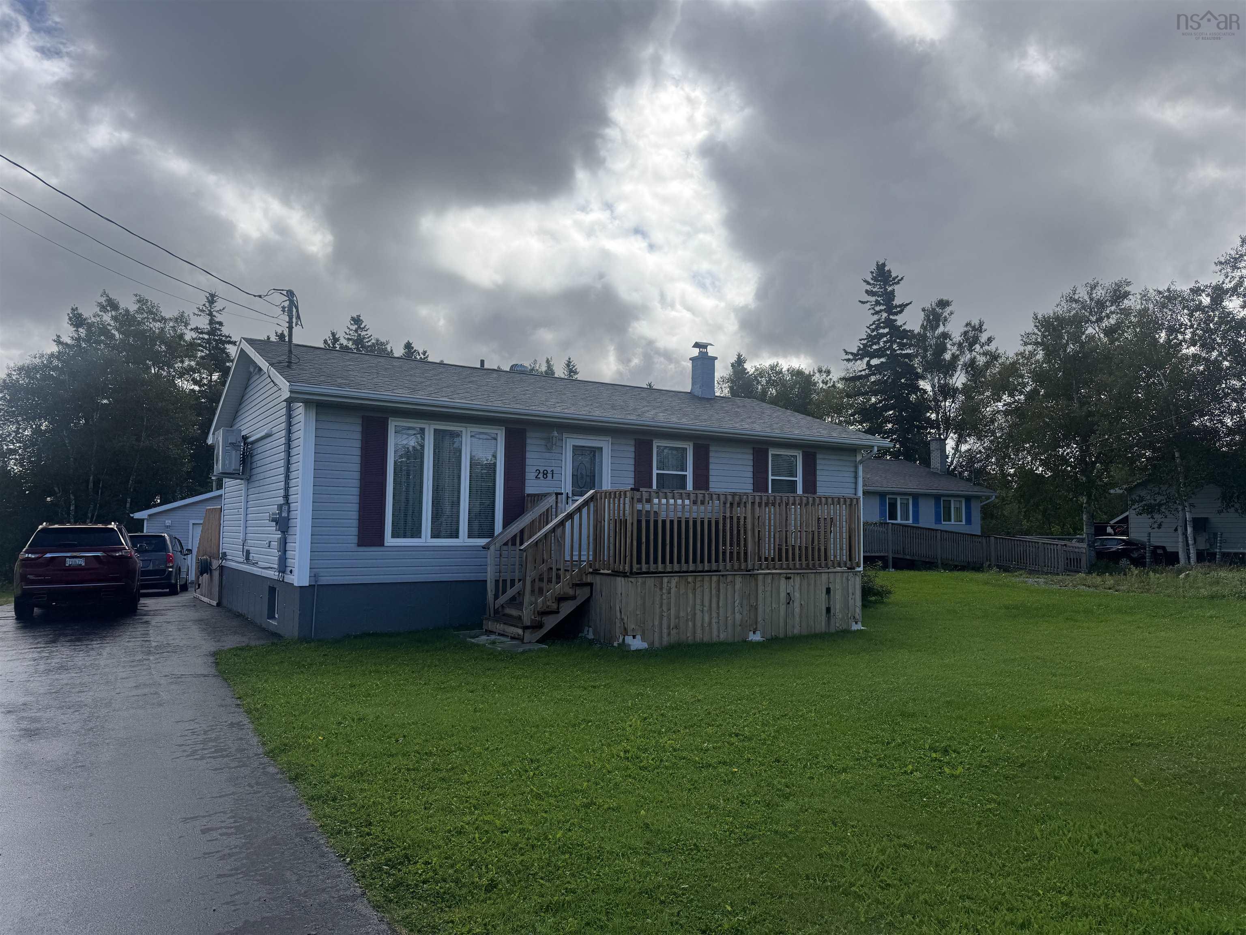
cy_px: 468
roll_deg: +1.2
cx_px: 623
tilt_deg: +4.1
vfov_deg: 56.8
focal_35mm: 24
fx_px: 864
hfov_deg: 71.6
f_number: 1.78
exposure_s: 1/7092
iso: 80
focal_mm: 6.76
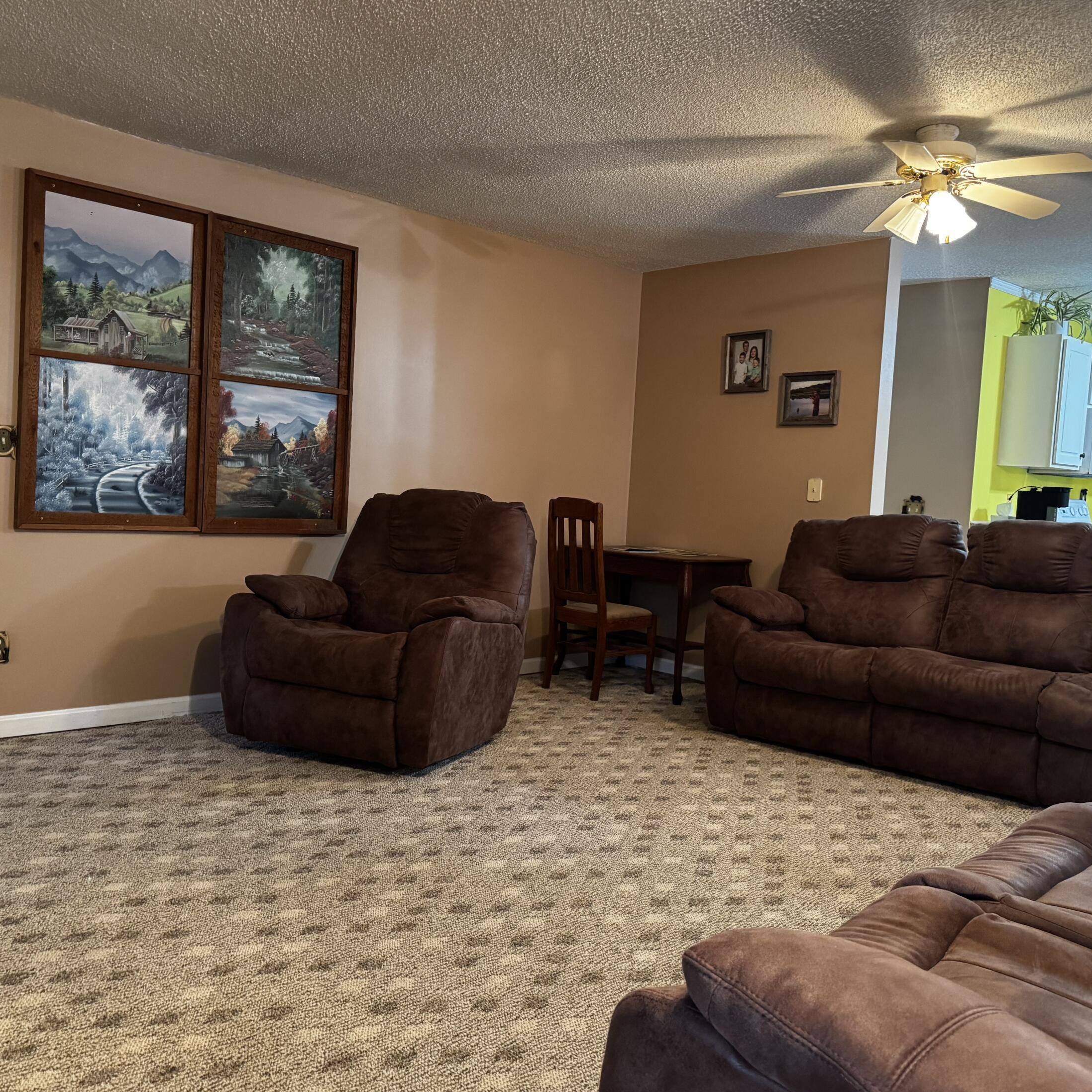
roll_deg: -3.3
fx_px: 1035
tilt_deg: -3.6
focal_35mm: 29
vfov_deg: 55.6
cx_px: 507
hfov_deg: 55.6
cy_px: 543
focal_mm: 6.76
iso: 800
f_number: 1.78
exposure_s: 1/60
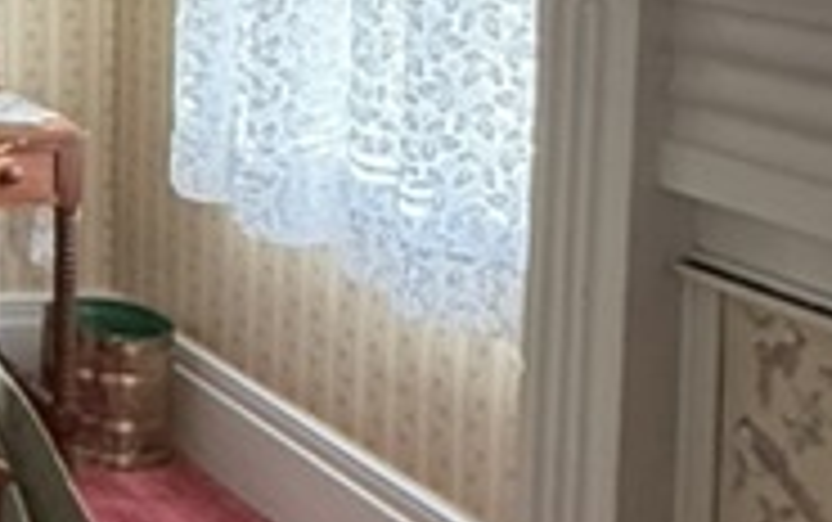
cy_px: -90
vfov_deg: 15.4
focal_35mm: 82
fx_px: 1861
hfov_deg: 18.3
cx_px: -765
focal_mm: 2.22
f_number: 2.2
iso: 250
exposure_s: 1/99
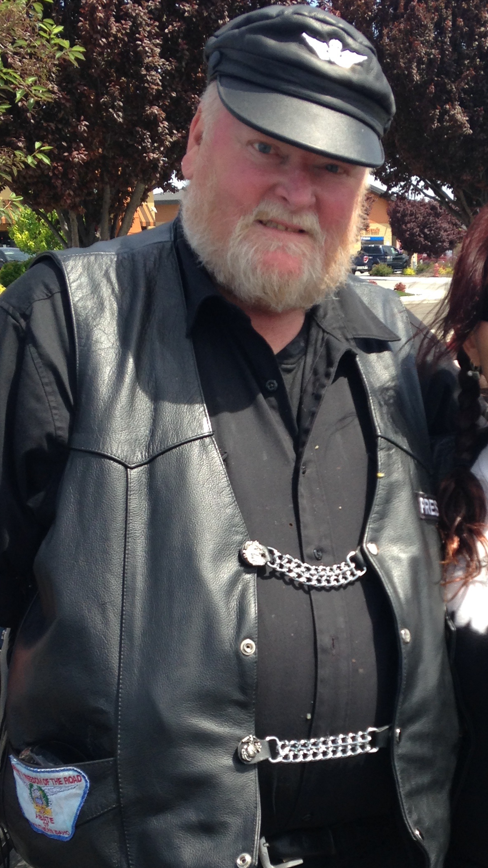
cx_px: 360
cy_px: 594
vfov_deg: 36.7
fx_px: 1288
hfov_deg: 21.3
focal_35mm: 56
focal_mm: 4.12
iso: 50
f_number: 2.4
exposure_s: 1/645
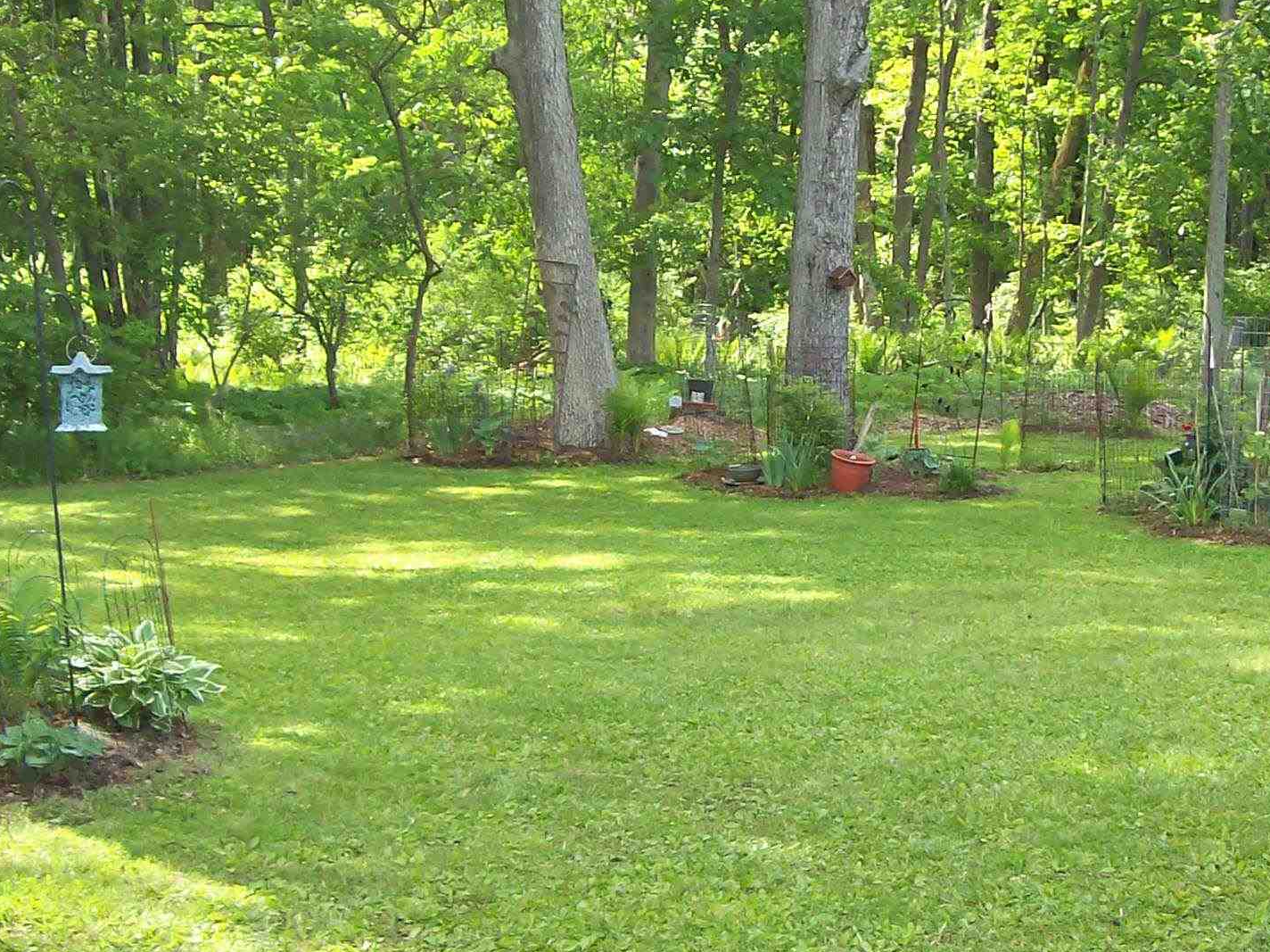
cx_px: 782
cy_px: 293
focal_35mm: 72
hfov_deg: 27.0
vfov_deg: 20.3
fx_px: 2641
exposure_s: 1/159
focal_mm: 6
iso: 80
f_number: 2.7
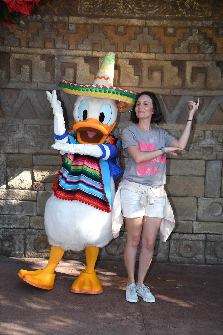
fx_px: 446
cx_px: 112
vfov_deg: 41.1
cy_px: 168
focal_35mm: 48
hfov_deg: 28.1
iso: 400
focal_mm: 32
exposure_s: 1/200
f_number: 7.1
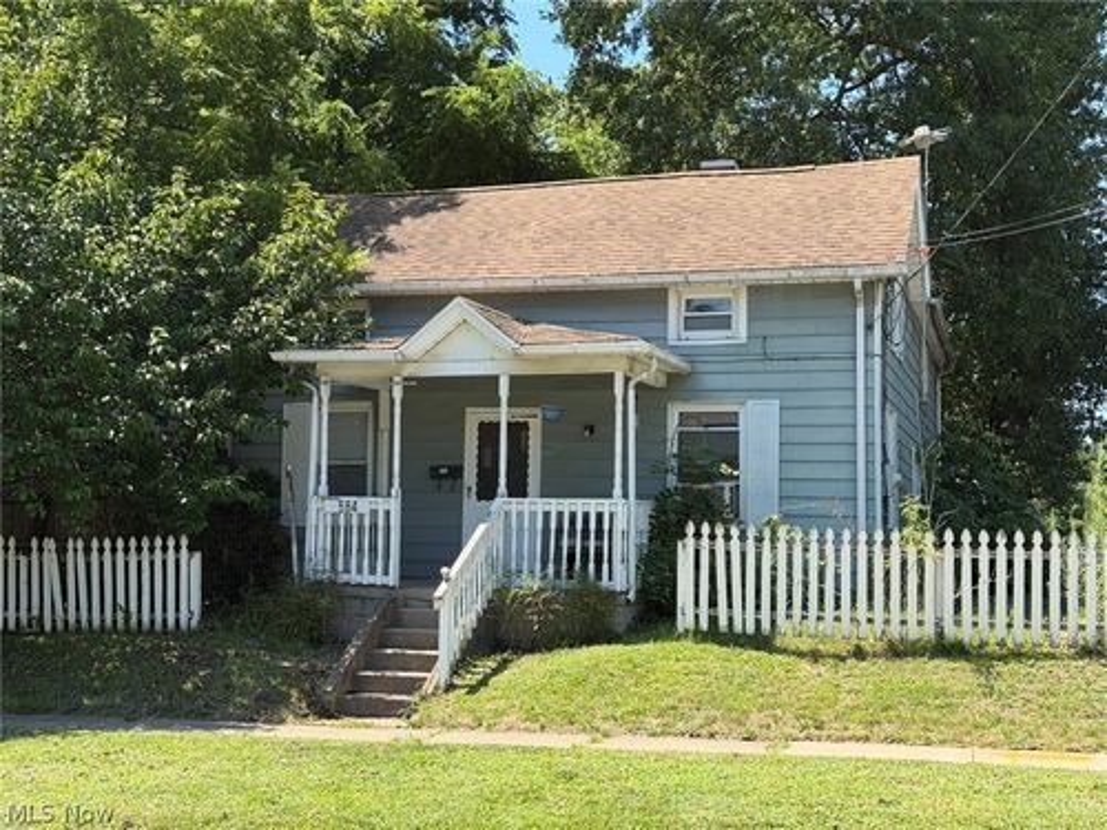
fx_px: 1535
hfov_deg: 39.7
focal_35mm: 48
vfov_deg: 30.3
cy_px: 415
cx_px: 554
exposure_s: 1/1513
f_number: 1.78
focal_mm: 6.76
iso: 80
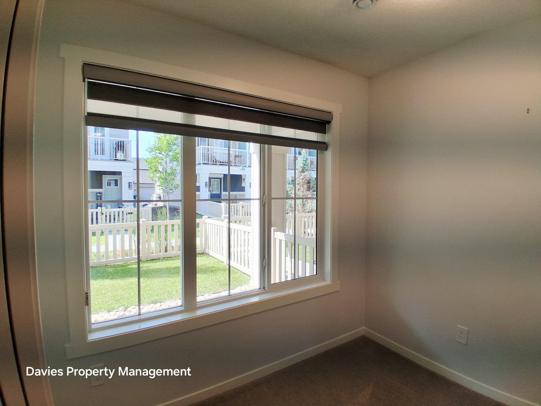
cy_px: 203
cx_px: 270
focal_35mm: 17
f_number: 2.2
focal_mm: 1.4
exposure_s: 1/333
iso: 50
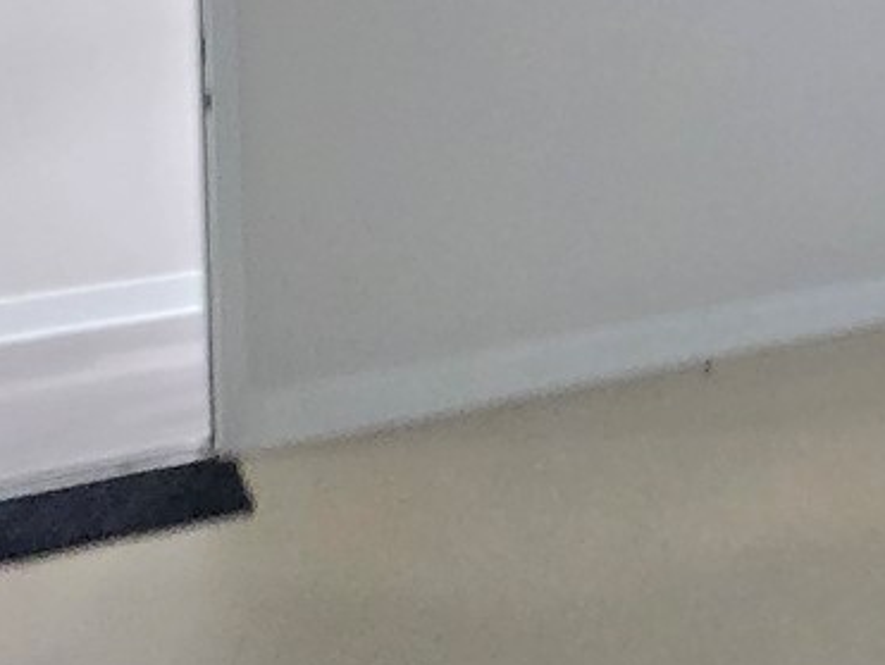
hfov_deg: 27.3
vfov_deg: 24.4
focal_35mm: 56
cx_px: 1214
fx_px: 1433
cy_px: -67
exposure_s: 1/60
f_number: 2.2
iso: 320
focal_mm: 1.7
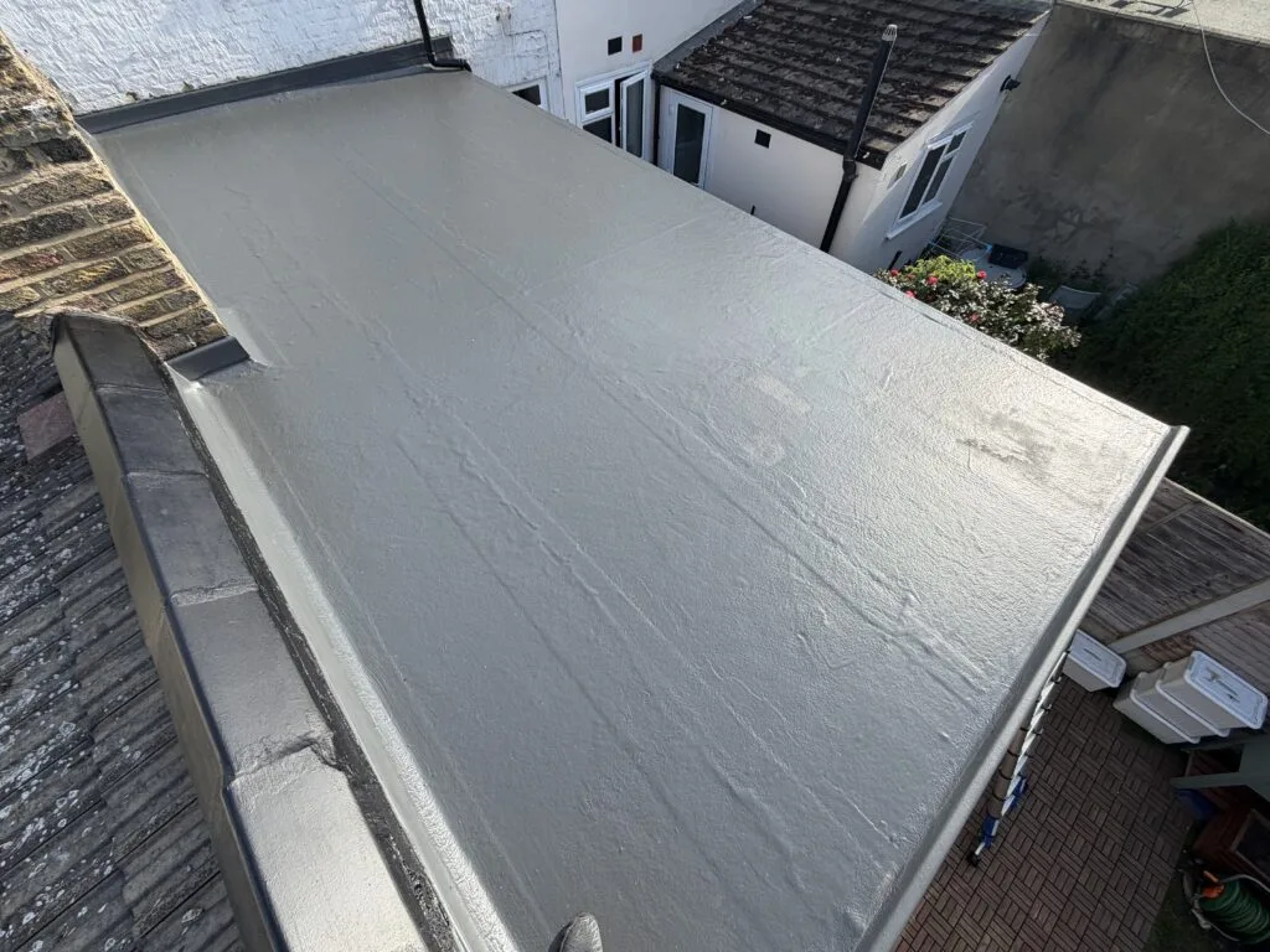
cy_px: 476
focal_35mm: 14
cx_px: 635
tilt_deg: -54.5
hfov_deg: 102.1
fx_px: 514
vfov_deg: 85.7
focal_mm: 2.22
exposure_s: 1/658
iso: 40
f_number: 2.2
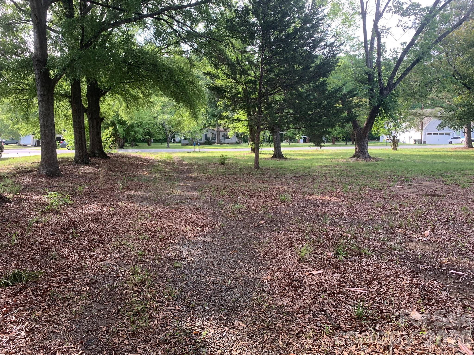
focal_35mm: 26
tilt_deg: -6.1
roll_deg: +0.3
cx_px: 237
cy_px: 178
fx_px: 356
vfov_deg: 53.1
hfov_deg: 67.3
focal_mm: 4.25
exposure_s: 1/122
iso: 25
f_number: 1.8
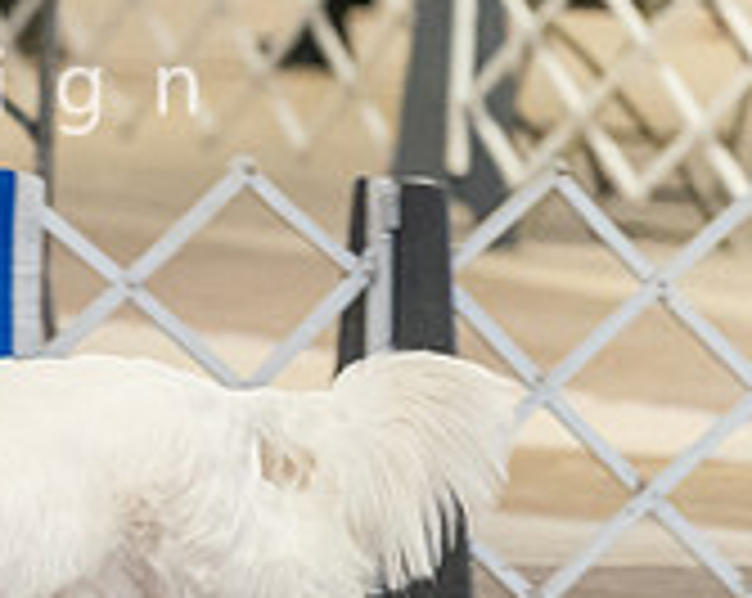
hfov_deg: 2.6
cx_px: -453
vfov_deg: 2.1
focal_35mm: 741
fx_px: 16463
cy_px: 247
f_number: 3.5
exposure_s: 1/250
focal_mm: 195
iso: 6400
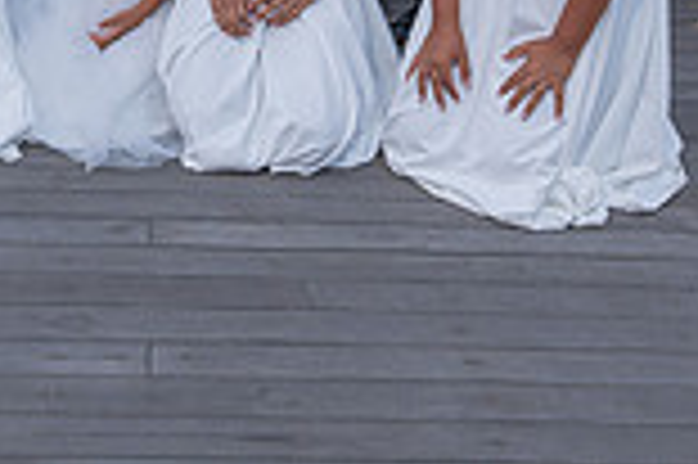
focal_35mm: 90
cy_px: -403
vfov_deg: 13.4
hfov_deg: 22.5
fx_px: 1743
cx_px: 221
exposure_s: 1/200
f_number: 8
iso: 200
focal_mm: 24
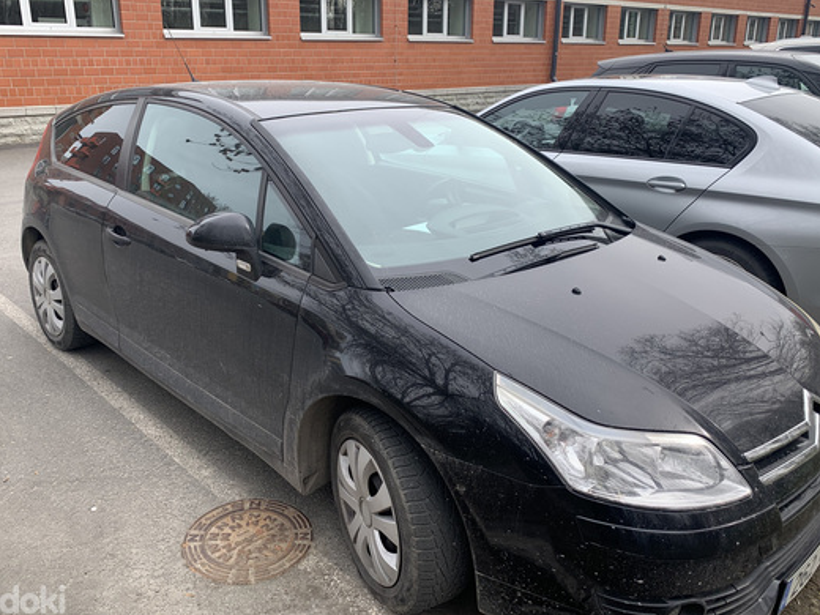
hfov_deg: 59.9
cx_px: 382
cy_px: 300
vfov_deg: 46.8
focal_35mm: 30
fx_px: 711
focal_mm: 4.25
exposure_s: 1/531
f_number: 1.8
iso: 25
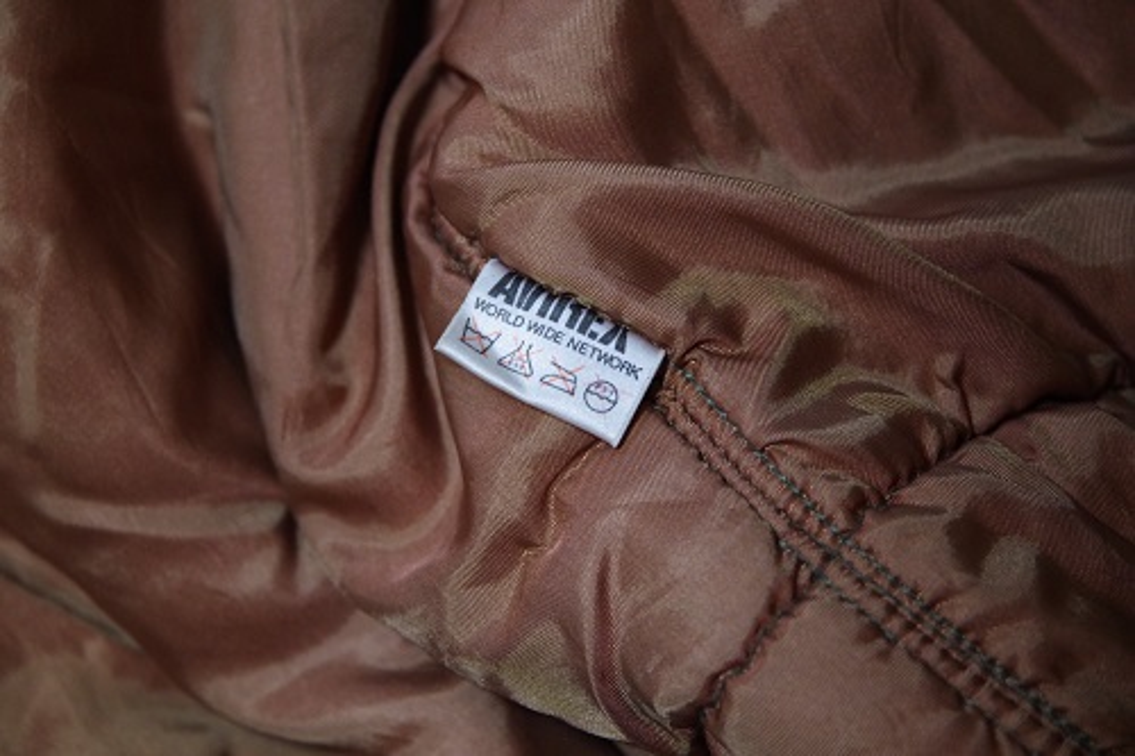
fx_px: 3309
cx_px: 568
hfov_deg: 19.5
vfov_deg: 13.0
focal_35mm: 105
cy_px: 378
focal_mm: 105
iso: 3200
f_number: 6.3
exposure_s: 1/125
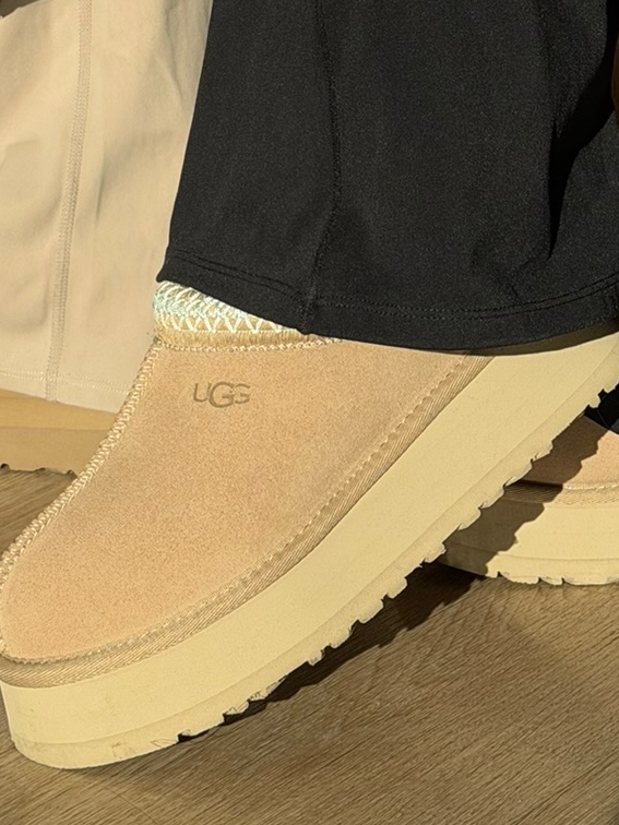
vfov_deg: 14.8
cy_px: -82
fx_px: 3100
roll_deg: +5.2
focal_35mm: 130
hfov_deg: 11.4
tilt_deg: -6.2
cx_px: 207
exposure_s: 1/11364
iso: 80
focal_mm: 6.76
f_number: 1.78
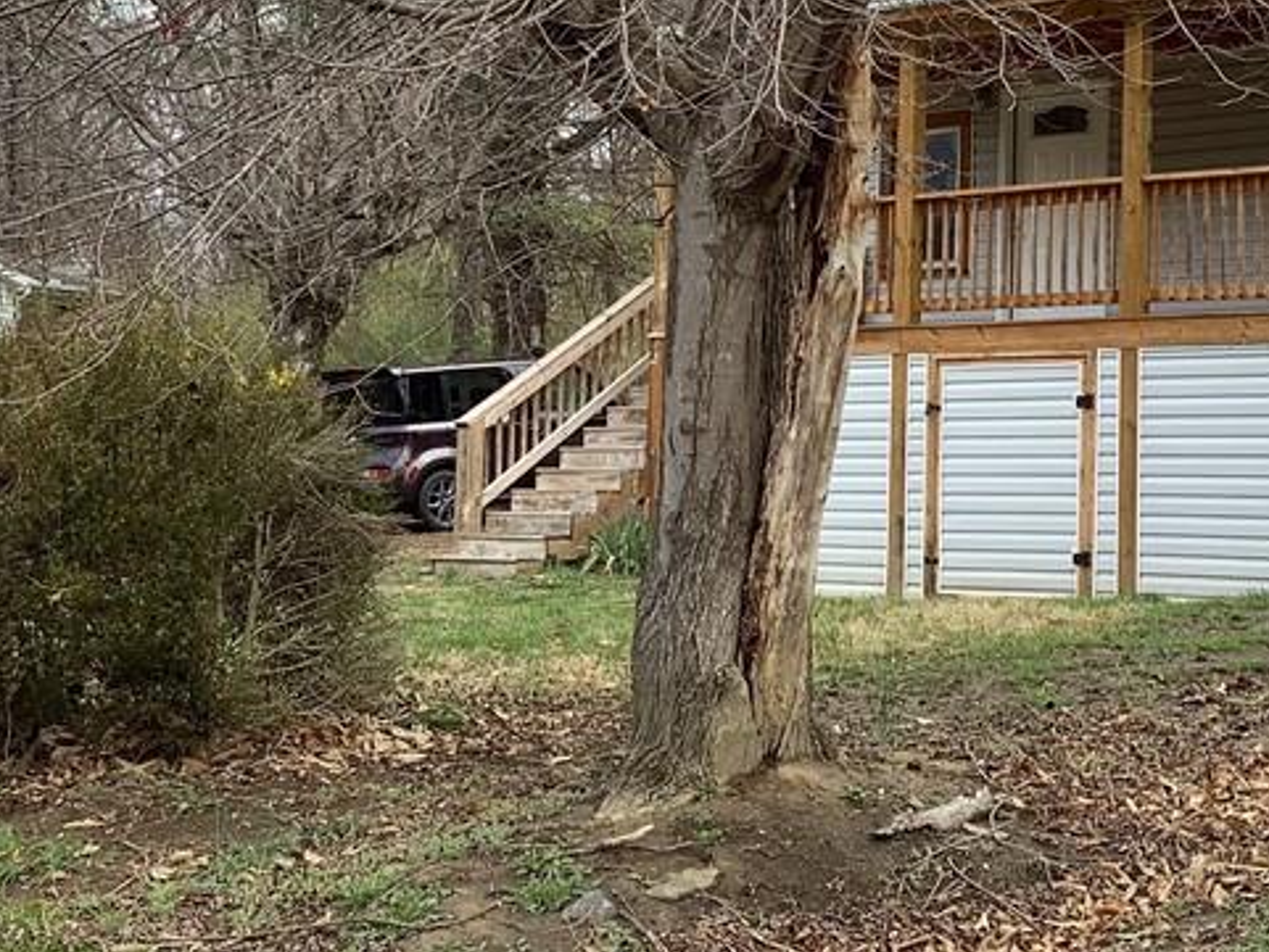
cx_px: 908
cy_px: 237
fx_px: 2420
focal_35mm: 66
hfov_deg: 29.1
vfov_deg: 22.1
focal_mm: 3.3
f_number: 2.4
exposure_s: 1/171
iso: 25
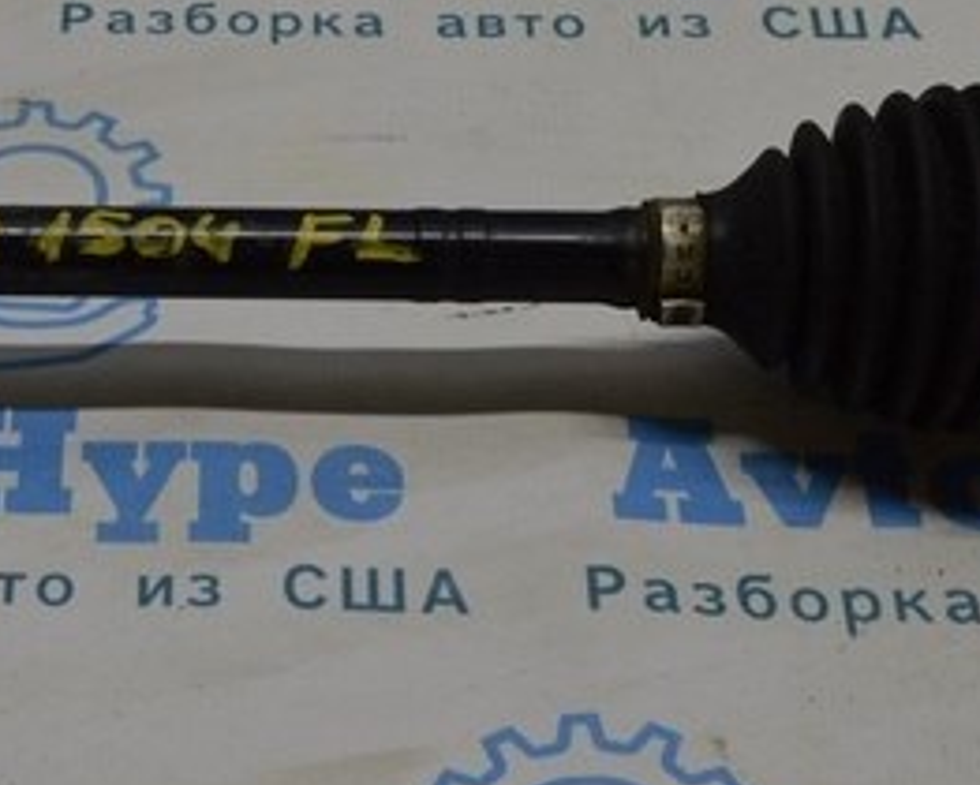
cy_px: 432
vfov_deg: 15.6
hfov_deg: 18.9
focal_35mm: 99
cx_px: 19
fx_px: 2874
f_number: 5
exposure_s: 1/100
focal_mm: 18
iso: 400
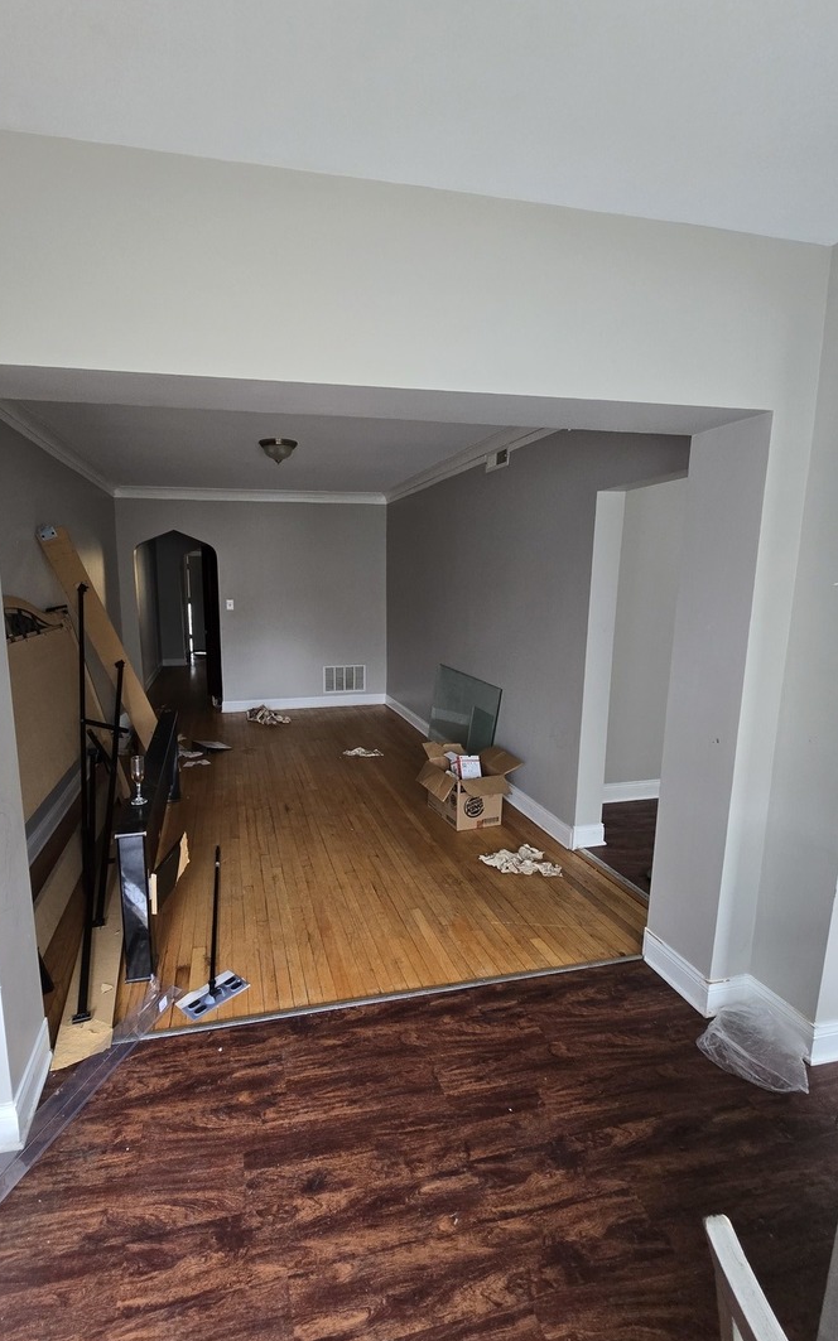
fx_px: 512
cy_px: 677
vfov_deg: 105.3
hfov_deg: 77.6
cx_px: 331
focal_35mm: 14
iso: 250
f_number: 2.2
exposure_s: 1/60
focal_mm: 2.2
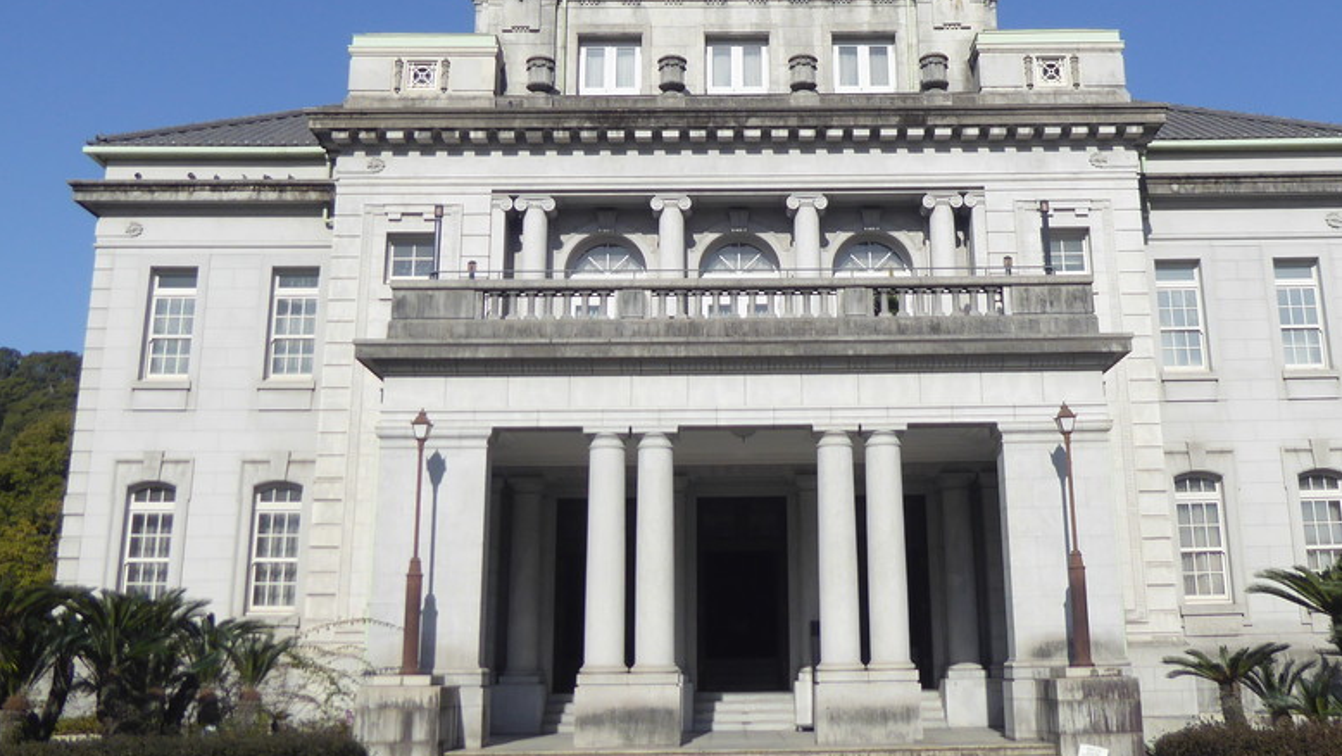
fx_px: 1495
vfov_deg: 28.1
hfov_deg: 48.3
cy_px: 230
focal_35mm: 42
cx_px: 742
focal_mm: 4.3
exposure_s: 1/2000
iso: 100
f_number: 3.3
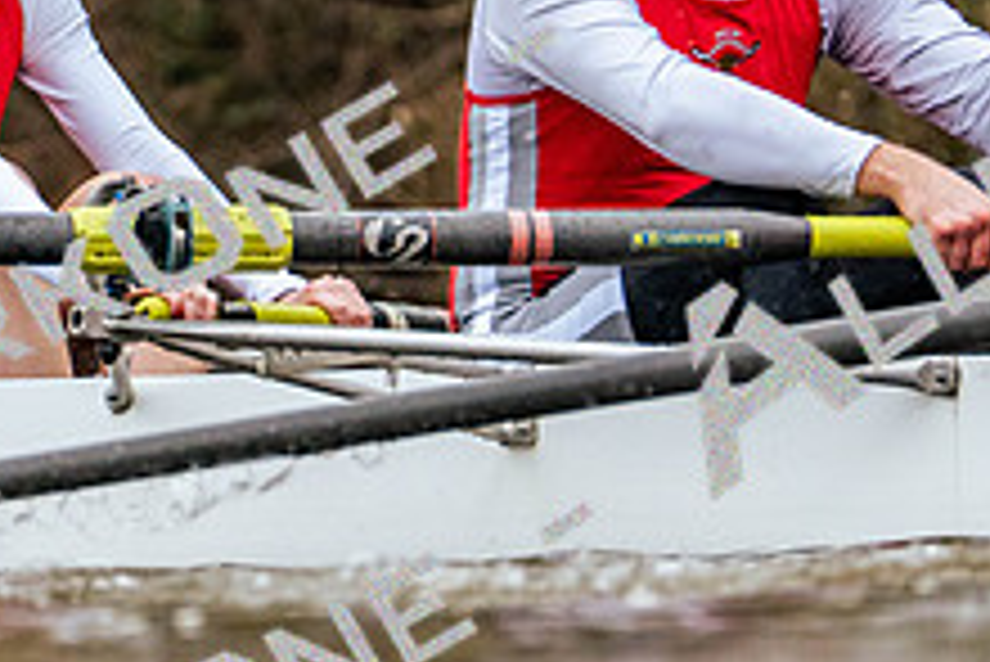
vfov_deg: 0.9
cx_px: 302
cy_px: 70
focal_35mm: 1460
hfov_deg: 1.4
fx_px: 40175
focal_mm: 553
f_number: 7.1
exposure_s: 1/2000
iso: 4000
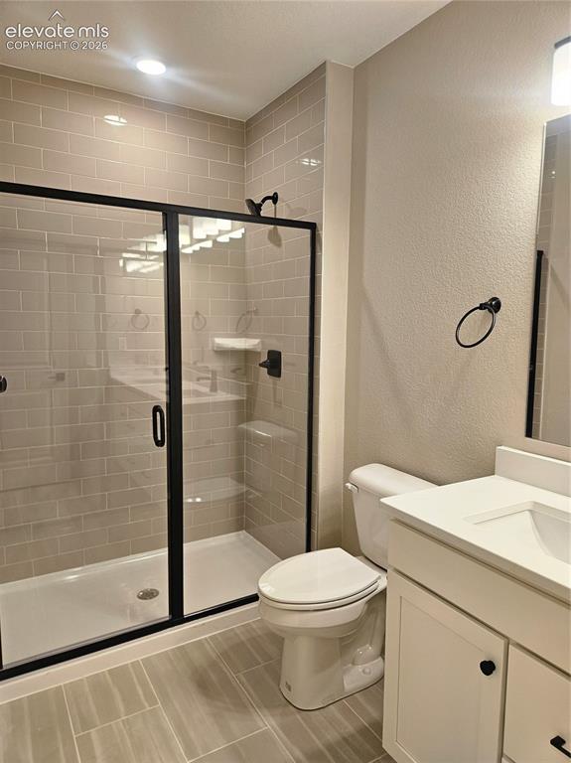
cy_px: 382
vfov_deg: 74.0
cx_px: 286
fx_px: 506
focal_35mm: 23
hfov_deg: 58.8
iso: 125
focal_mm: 5.4
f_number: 1.8
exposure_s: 1/120
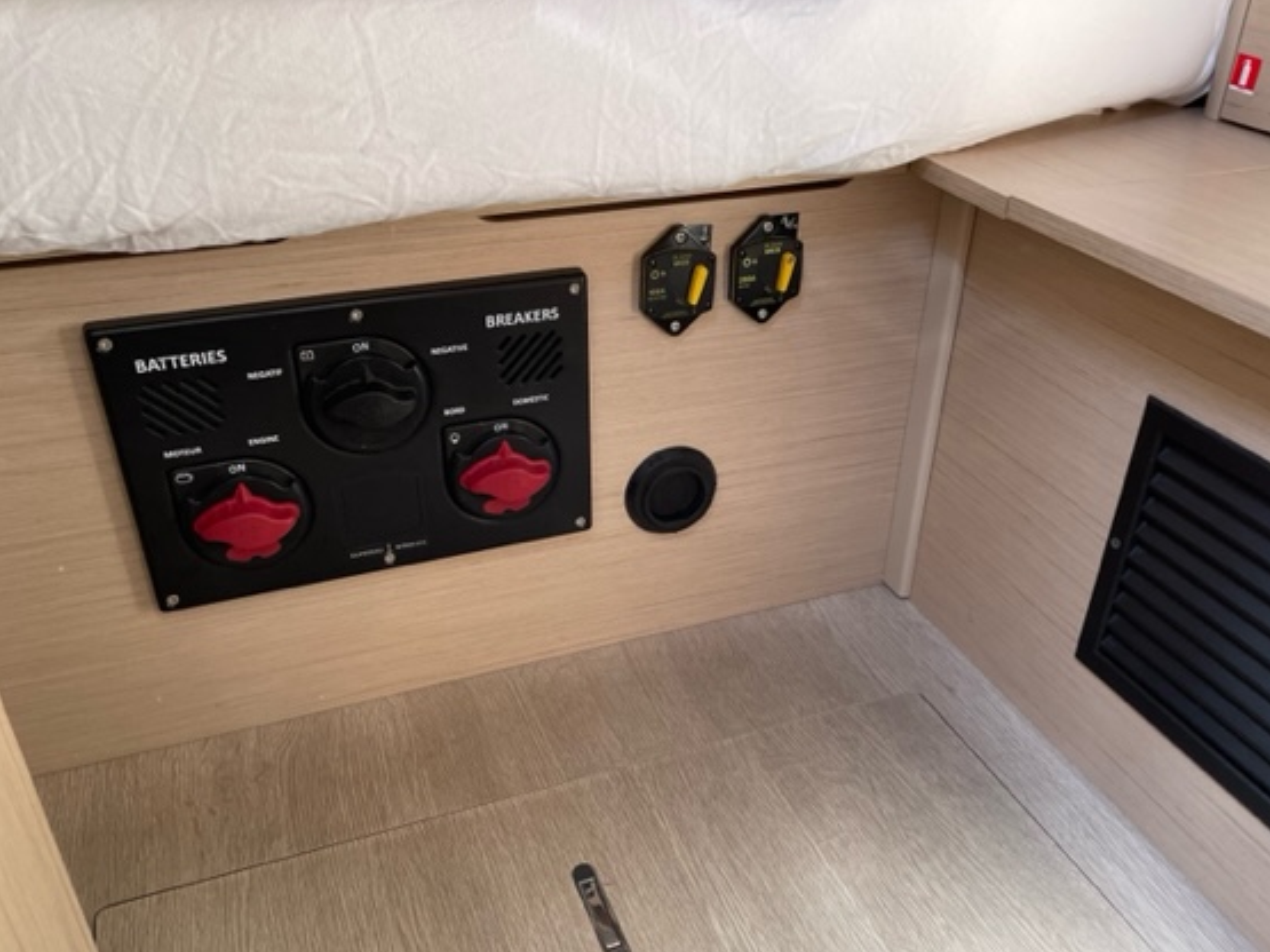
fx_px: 1100
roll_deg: -0.1
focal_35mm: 30
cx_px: 654
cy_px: 531
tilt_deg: -32.0
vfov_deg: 46.7
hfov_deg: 60.0
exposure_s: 1/120
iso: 125
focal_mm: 4.2
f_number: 1.6
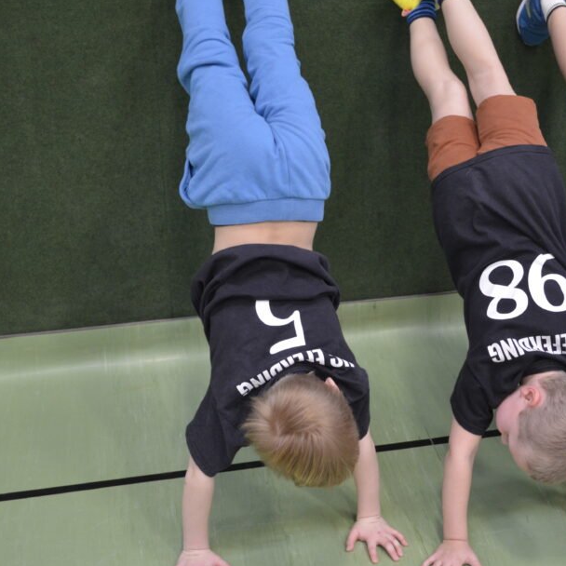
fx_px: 1110
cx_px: 428
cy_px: 280
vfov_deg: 28.6
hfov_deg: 28.2
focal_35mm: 60
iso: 1600
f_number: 4.5
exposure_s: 1/160
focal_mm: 28
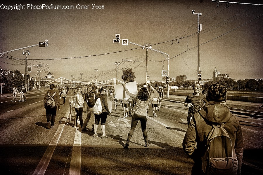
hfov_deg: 43.6
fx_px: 329
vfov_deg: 29.9
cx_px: 132
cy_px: 88
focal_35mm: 45
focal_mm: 30
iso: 100
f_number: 13
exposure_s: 1/200
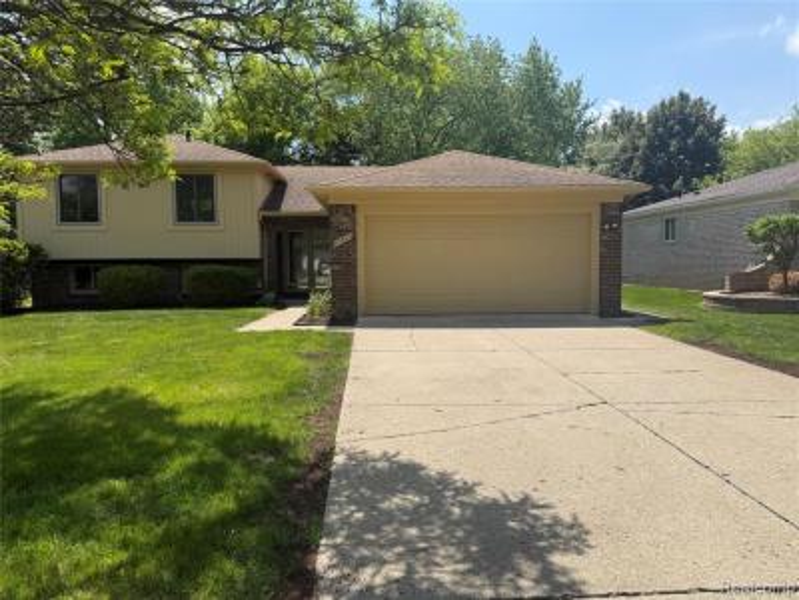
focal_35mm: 24
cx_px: 400
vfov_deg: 56.8
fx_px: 554
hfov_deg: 71.6
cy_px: 300
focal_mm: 6.76
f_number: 1.78
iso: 80
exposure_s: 1/3584
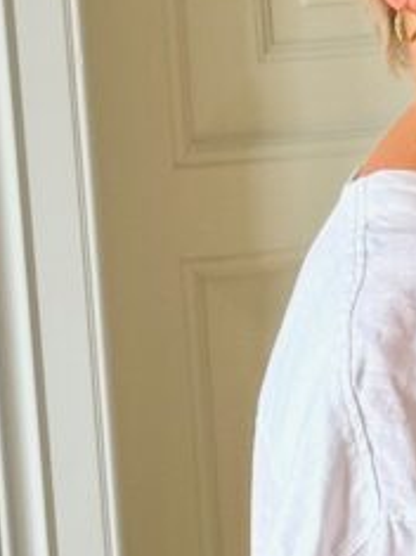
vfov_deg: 9.4
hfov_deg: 7.0
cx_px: 501
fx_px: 3352
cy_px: 594
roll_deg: +2.2
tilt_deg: -14.1
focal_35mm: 209
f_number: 1.78
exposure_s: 1/78
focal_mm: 6.76
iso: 100
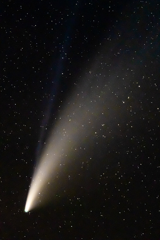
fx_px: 1800
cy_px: 120
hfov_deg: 5.1
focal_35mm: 270
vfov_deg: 7.6
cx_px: 80
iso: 3200
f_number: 2.8
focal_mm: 180
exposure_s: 5
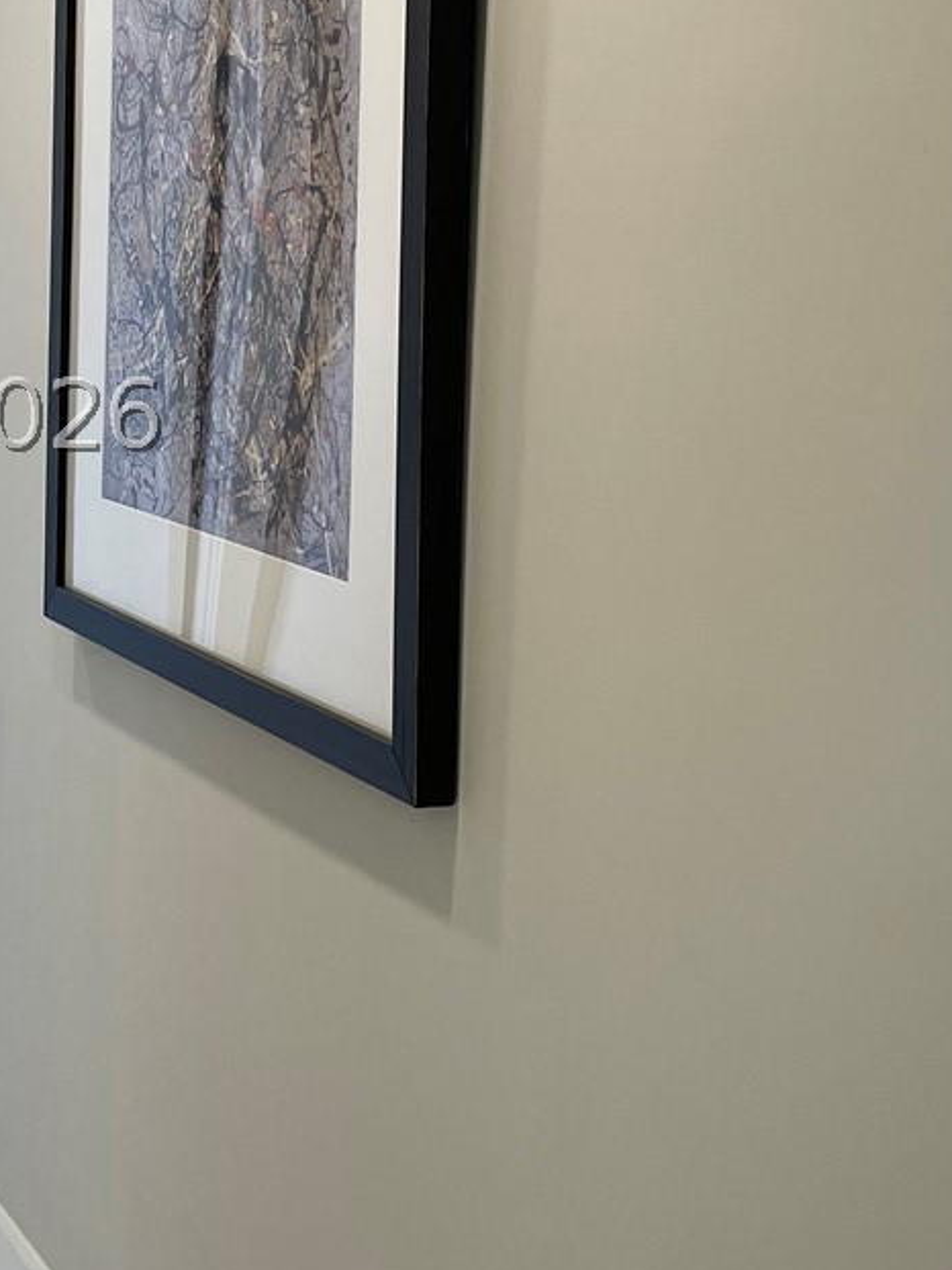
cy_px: 415
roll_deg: -1.6
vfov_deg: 28.8
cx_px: 41
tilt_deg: -4.6
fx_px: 2456
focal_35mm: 67
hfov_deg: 21.3
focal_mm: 4.2
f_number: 1.6
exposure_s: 1/120
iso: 100
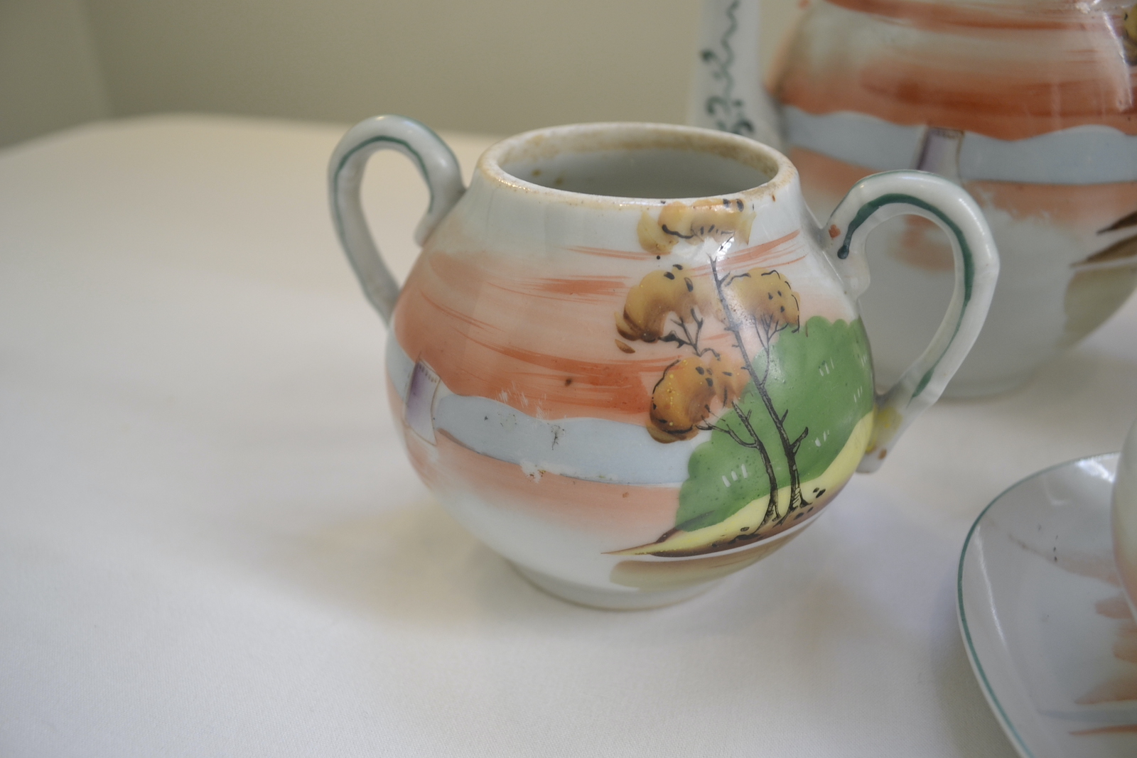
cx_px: 568
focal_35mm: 27
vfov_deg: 47.9
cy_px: 379
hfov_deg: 67.4
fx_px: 853
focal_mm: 18
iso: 400
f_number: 5
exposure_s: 1/100
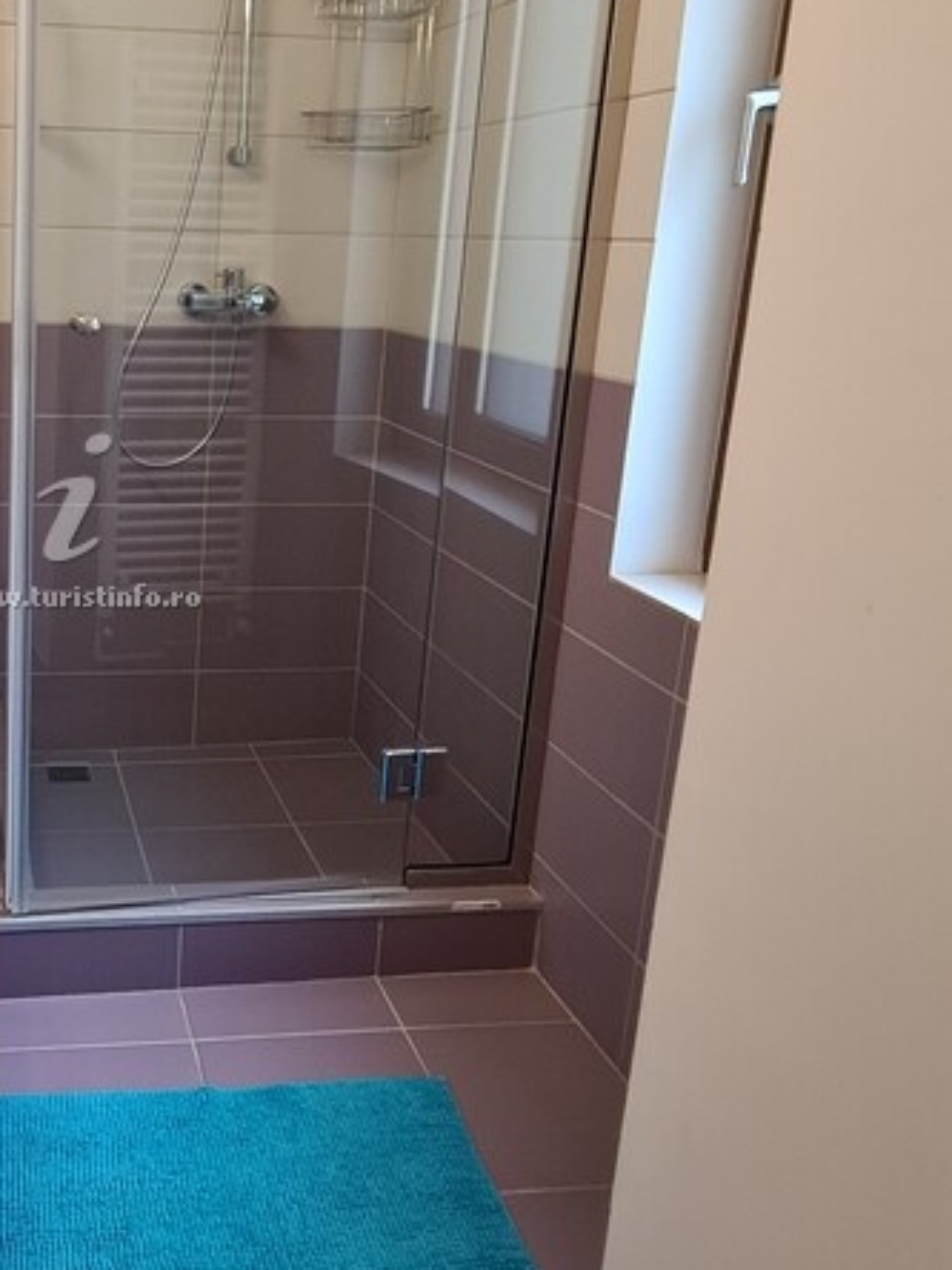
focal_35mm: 30
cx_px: 63
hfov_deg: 42.2
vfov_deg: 59.5
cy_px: 506
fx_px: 1100
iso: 320
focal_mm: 2.22
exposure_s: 1/33
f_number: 2.2
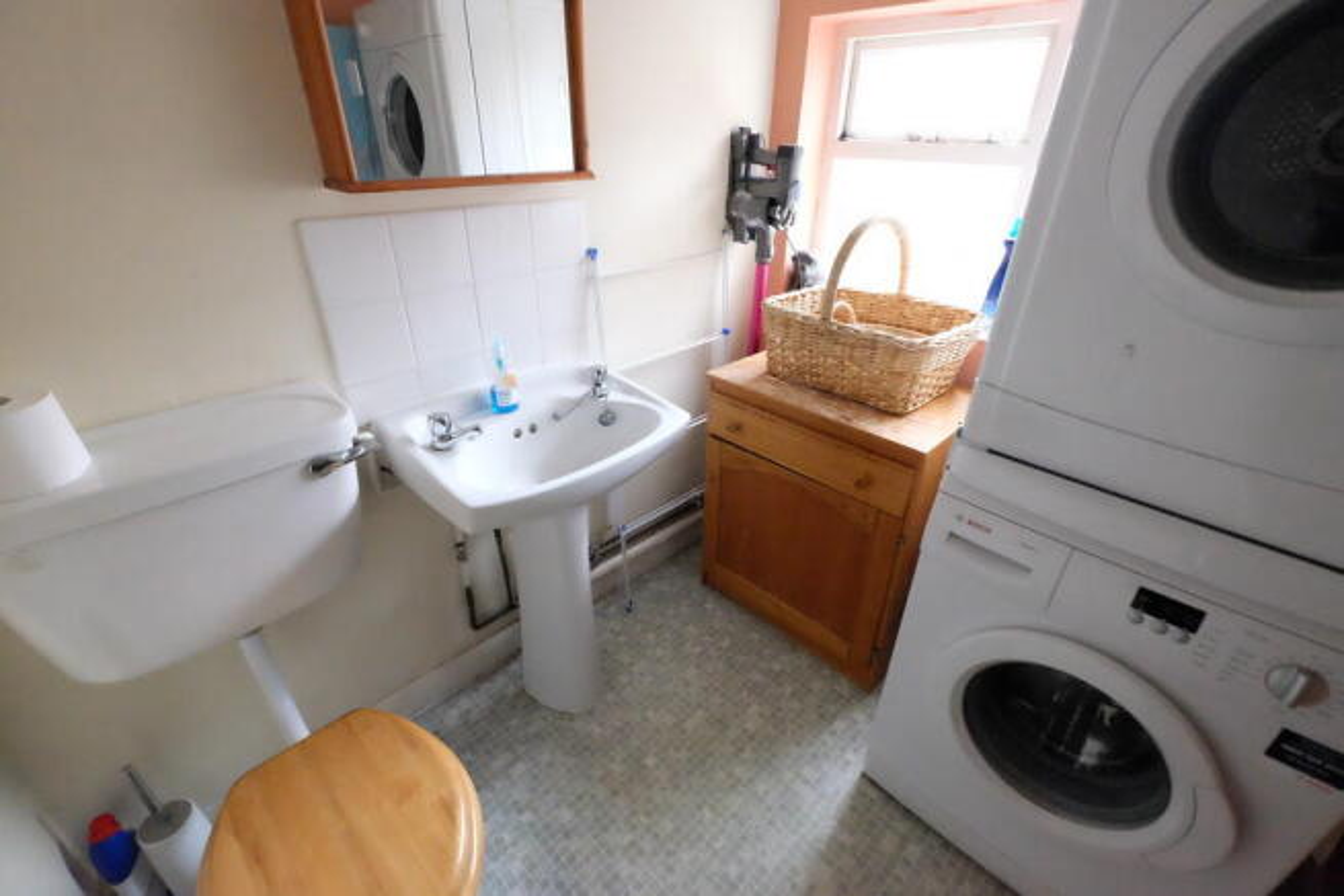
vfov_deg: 77.4
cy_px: 448
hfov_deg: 100.4
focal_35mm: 15
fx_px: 560
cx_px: 672
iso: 12800
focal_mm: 10
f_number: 4
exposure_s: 1/80
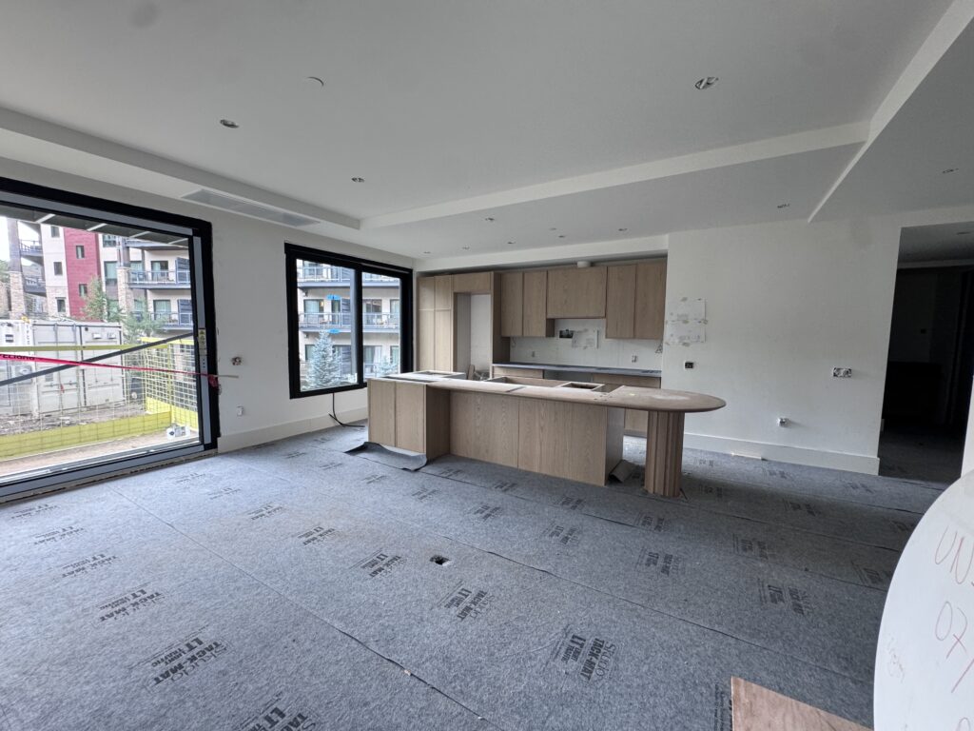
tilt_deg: -5.9
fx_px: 394
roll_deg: -1.6
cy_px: 366
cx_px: 487
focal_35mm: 14
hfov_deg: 102.1
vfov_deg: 85.7
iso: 160
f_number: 2.2
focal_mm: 2.22
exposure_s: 1/99
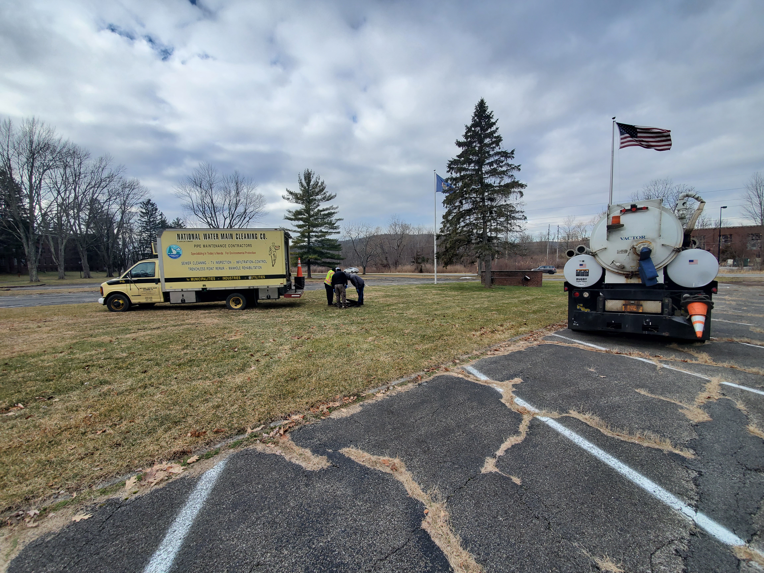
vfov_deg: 89.9
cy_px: 286
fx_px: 287
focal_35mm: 13
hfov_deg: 106.2
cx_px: 382
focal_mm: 1.8
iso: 50
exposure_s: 1/619
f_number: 2.2
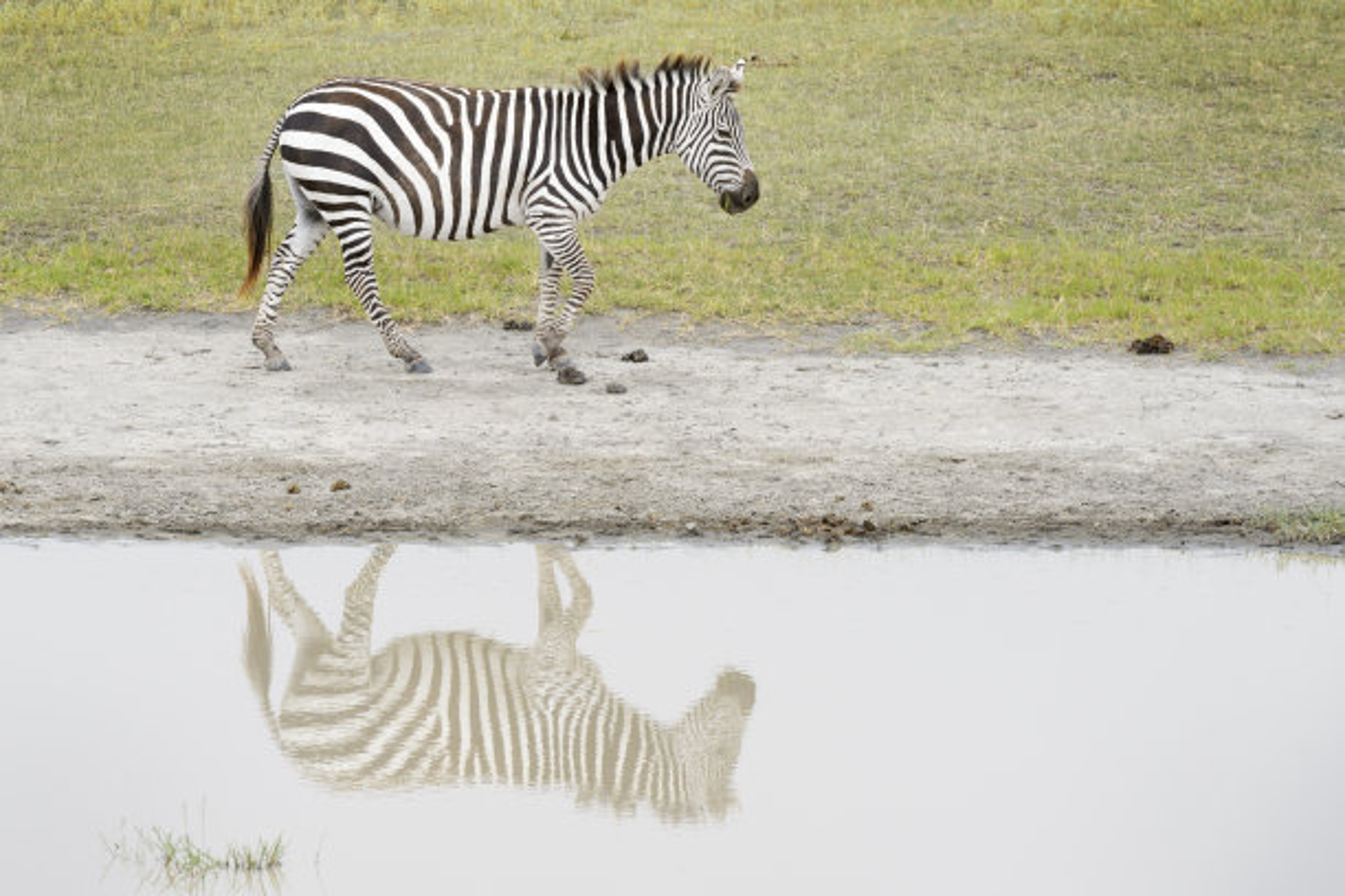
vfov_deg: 6.9
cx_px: 672
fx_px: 7472
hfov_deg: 10.3
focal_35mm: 200
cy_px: 448
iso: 800
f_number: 13
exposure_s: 1/500
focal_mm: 200
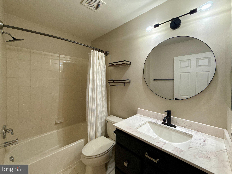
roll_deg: -0.3
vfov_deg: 85.7
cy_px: 87
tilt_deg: -3.3
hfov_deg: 102.1
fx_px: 94
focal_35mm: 14
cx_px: 116
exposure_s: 1/120
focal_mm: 2.22
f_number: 2.2
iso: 320
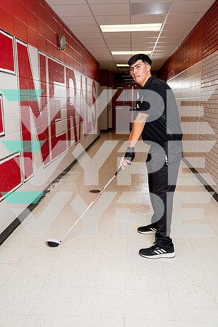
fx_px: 300
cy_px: 164
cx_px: 109
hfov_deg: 40.0
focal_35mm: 33
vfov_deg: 57.2
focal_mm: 33
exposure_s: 1/200
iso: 250
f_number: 5.6
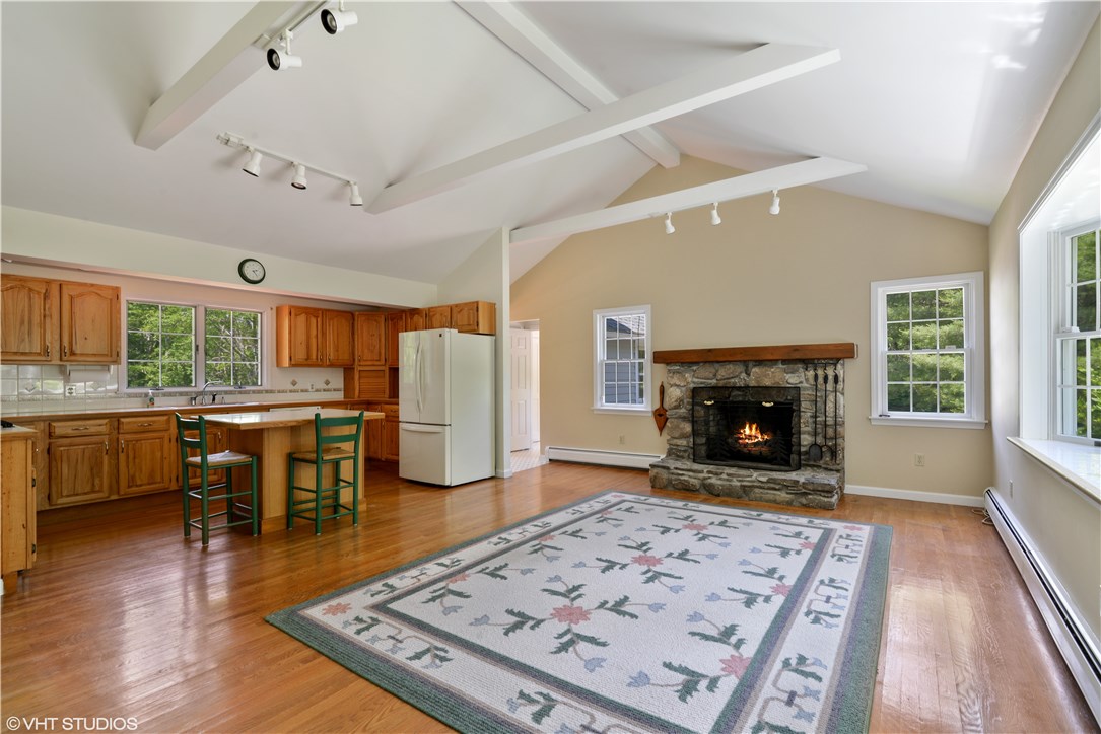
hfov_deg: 96.7
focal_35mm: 16
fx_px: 489
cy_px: 367
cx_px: 550
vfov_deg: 73.8
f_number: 9
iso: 200
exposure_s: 1/2.5
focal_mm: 16
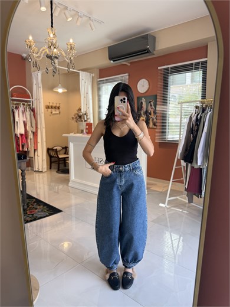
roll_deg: +0.0
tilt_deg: -20.2
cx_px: 115
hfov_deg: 56.8
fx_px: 213
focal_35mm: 24
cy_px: 154
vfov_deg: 71.6
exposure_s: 1/100
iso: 64
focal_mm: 6.76
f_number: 1.78
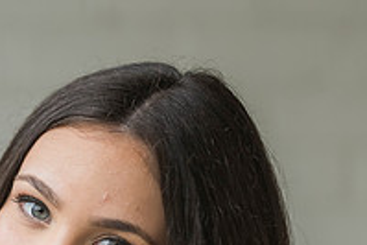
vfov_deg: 3.9
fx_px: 3591
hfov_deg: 5.8
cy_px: 265
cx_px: -64
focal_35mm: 352
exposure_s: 1/500
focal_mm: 116
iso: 640
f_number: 2.8
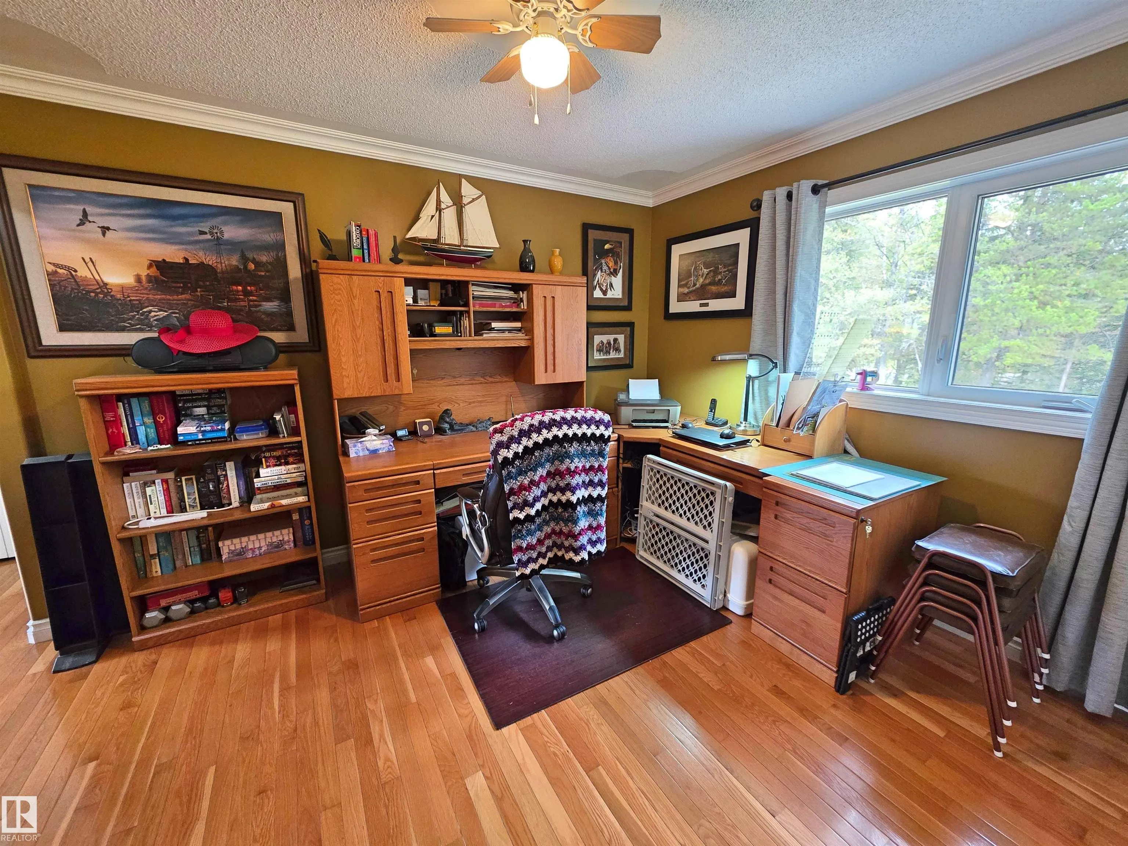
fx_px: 424
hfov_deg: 106.2
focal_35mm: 13
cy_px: 423
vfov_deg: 89.9
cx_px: 564
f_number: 1.9
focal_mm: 2.2
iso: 320
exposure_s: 1/60
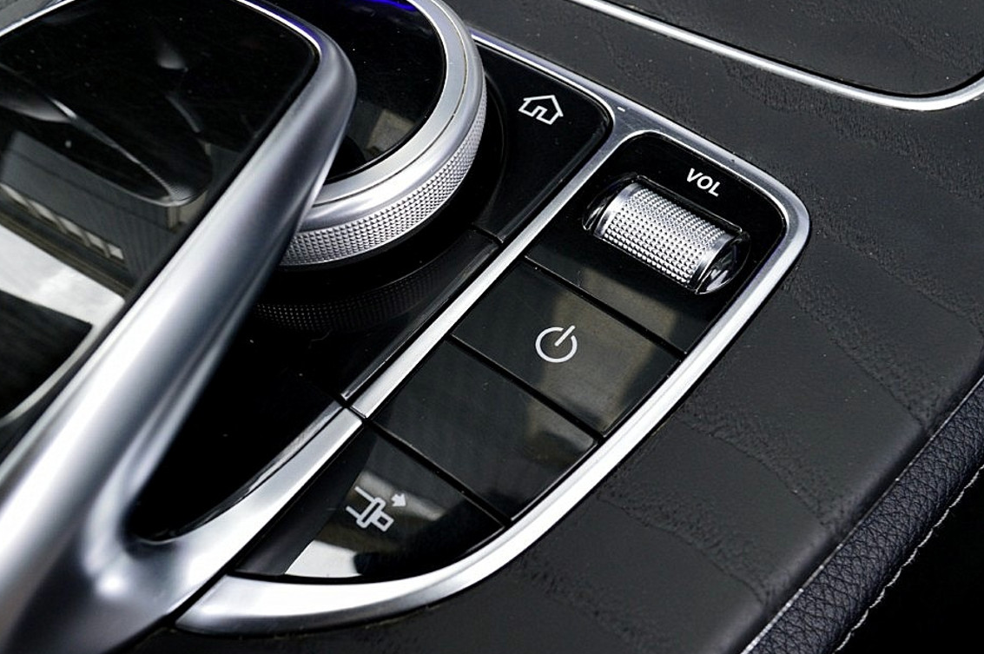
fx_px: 1164
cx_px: 458
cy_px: 327
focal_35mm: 43
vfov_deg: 31.4
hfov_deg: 45.8
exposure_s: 1/60
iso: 800
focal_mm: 23
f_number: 8
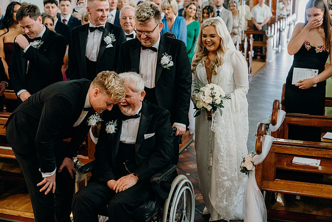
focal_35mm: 52
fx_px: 480
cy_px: 111
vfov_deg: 26.0
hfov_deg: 38.2
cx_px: 166
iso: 5000
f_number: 3.5
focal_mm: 52
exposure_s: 1/160
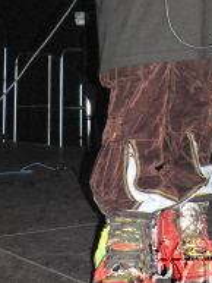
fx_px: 669
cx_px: 199
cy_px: -46
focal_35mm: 82
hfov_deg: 17.7
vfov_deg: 22.2
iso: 400
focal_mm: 6
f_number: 2.8
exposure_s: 1/60
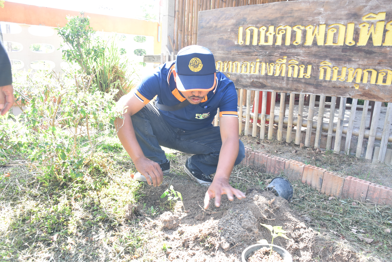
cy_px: 131
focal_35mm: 30
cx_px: 196
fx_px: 327
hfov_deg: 61.9
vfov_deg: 43.6
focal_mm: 20
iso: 400
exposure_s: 1/125
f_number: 5.6
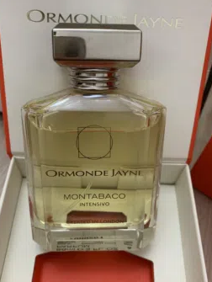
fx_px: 253
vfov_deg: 58.3
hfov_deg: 45.5
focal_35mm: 31
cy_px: 147
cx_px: 102
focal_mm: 4.25
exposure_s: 1/50
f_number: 1.8
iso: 125
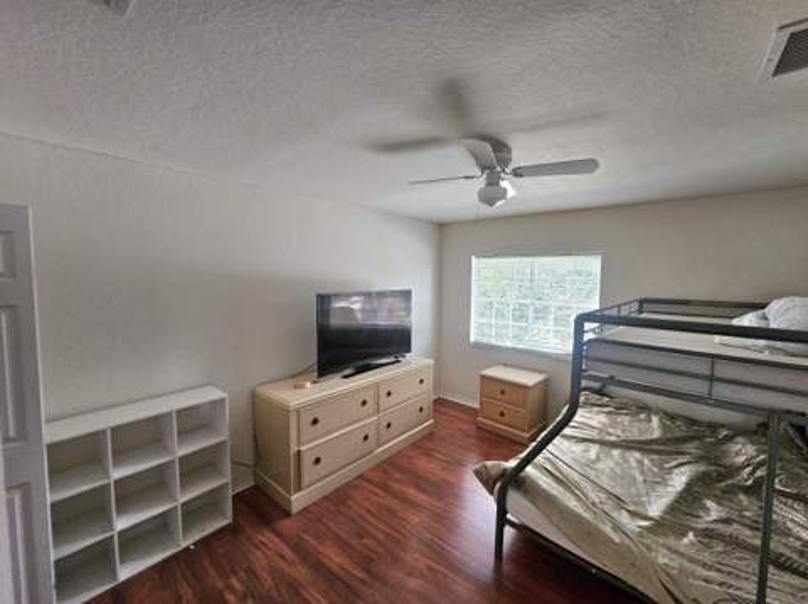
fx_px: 303
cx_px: 404
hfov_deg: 106.2
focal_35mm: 13
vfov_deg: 89.8
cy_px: 302
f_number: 2.2
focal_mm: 2.2
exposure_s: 1/101
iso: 320
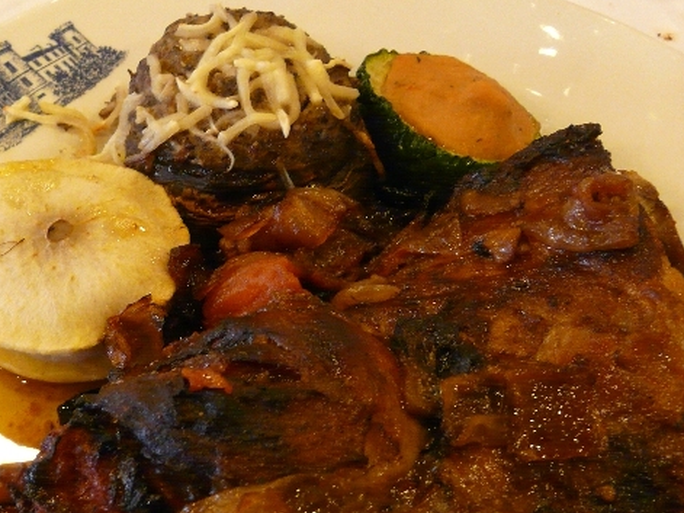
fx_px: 1027
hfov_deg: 36.7
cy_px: 326
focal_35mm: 52
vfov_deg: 27.9
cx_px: 273
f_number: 2.8
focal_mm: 4.9
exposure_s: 1/20
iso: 400
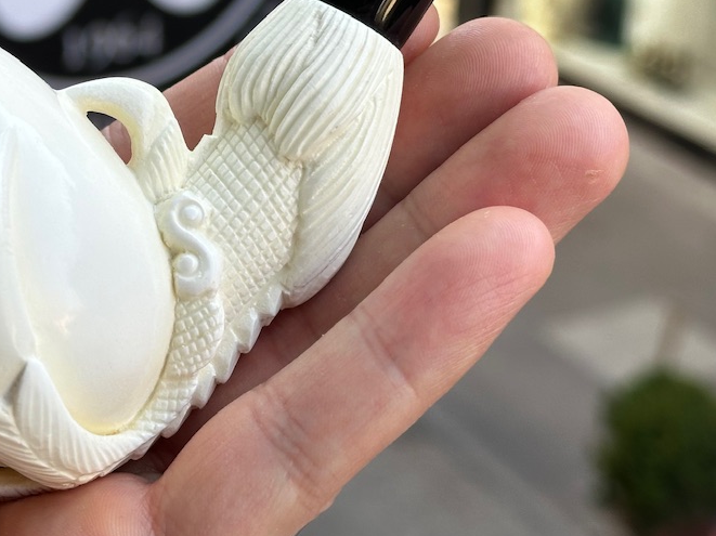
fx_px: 1923
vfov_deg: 15.7
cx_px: 164
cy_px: 56
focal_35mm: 93
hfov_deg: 20.9
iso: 64
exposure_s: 1/383
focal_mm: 6.86
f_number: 1.78
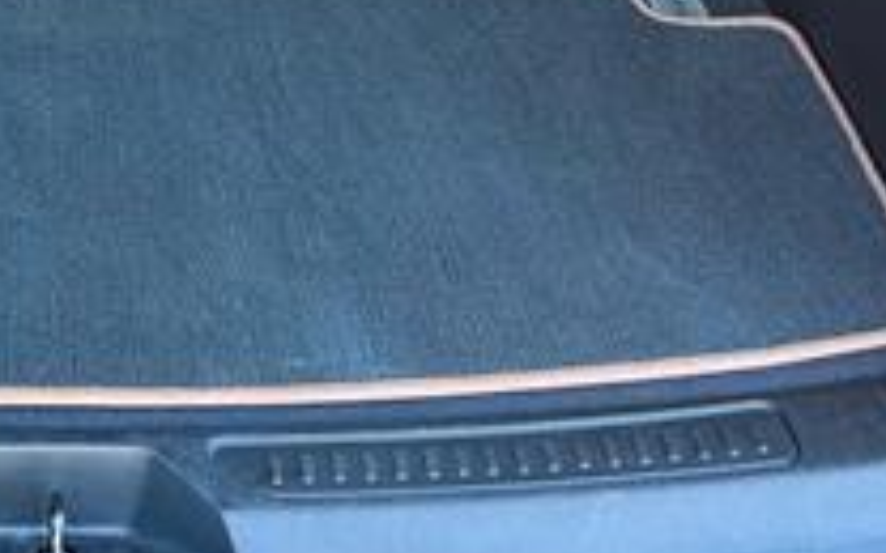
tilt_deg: -23.7
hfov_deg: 23.4
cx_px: 17
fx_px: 2052
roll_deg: +0.3
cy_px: -196
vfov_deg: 14.6
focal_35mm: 85
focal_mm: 5.7
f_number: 1.5
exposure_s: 1/68
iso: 125
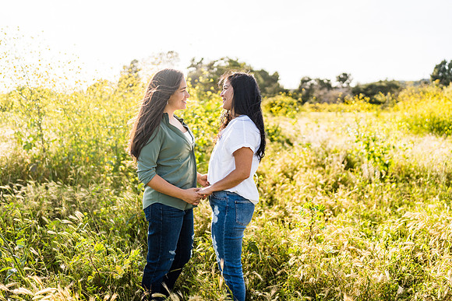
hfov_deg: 54.4
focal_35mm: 35
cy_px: 150
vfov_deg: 37.9
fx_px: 440
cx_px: 226
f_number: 1.4
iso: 100
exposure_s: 1/3200
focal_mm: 35
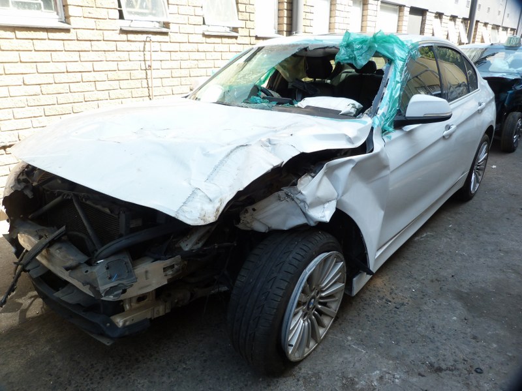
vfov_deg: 54.9
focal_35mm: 25
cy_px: 196
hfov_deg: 69.4
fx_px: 377
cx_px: 261
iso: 80
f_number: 3.2
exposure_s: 1/100
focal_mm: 4.5
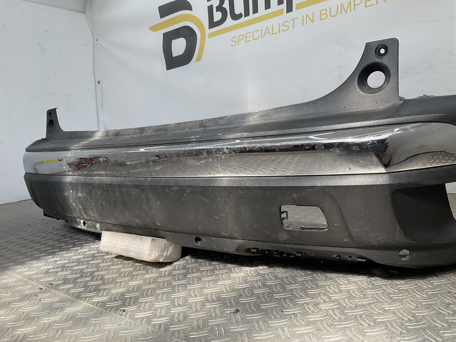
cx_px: 228
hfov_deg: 61.7
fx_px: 382
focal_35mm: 29
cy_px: 171
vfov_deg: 48.2
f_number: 1.8
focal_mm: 3
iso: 16
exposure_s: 1/335
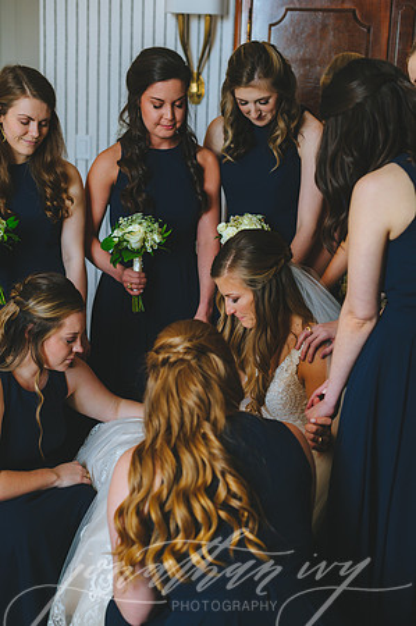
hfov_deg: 26.9
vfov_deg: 39.6
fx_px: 869
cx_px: 208
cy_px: 313
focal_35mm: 50
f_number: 3.5
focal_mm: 50
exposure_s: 1/200
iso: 500
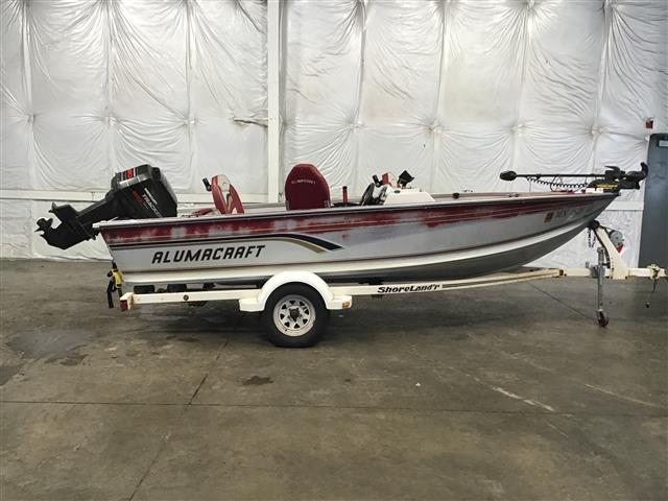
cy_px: 250
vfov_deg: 45.4
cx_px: 334
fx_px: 598
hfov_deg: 58.4
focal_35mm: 31
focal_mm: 3.3
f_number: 2.4
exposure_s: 1/30
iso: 64
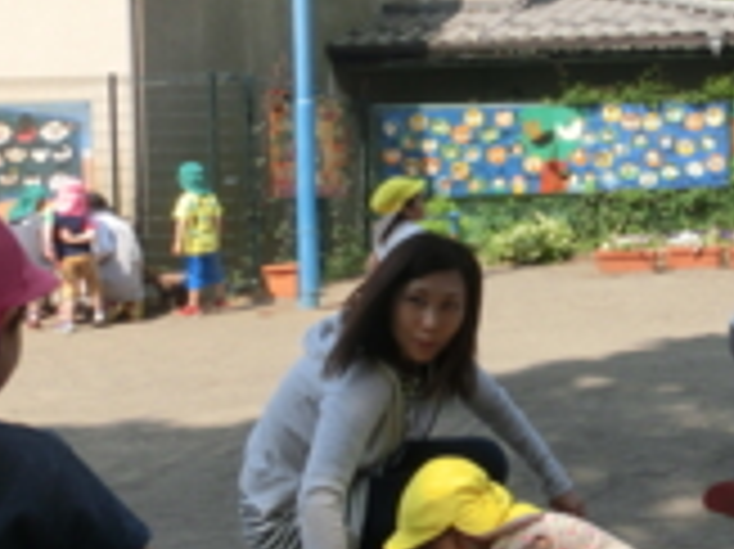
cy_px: 220
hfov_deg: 31.0
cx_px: 684
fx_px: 1250
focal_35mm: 59
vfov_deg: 24.7
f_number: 3
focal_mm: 4.24
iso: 80
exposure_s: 1/800
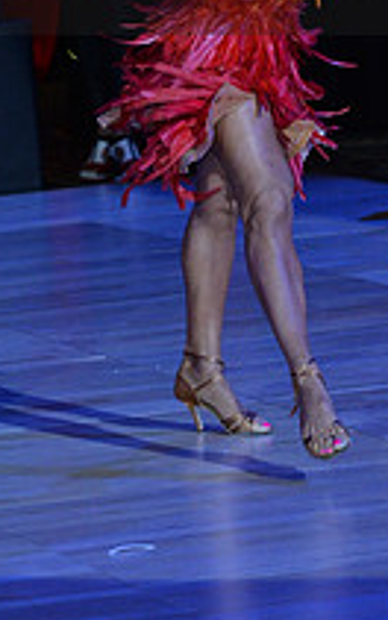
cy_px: -62
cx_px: 34
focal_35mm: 324
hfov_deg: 4.1
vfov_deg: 6.5
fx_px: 5478
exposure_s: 1/250
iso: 2000
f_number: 5
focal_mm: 116
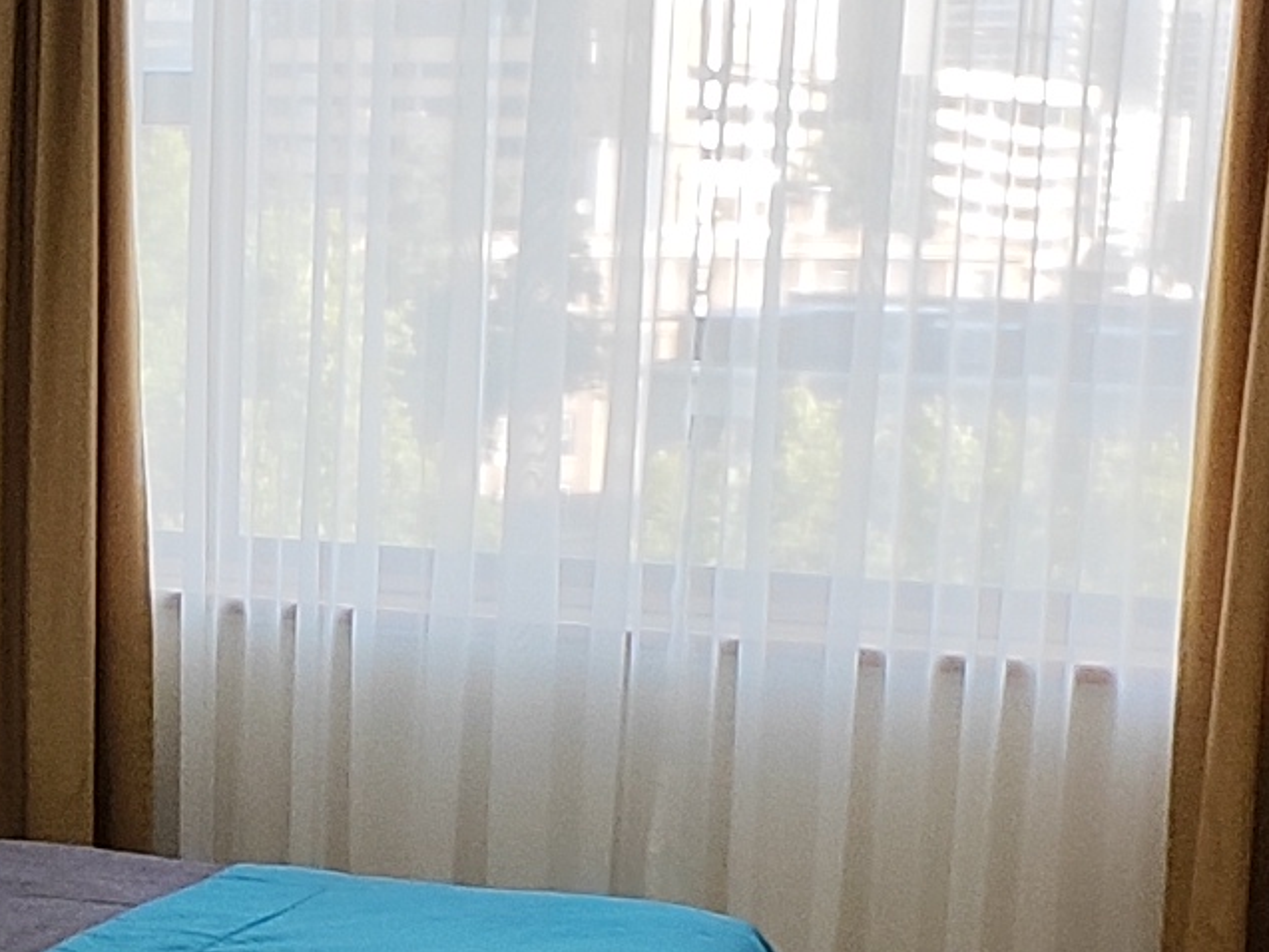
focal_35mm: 82
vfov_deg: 17.9
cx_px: 161
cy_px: 745
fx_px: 3007
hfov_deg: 23.3
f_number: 2.2
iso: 60
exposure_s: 1/42
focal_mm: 1.65
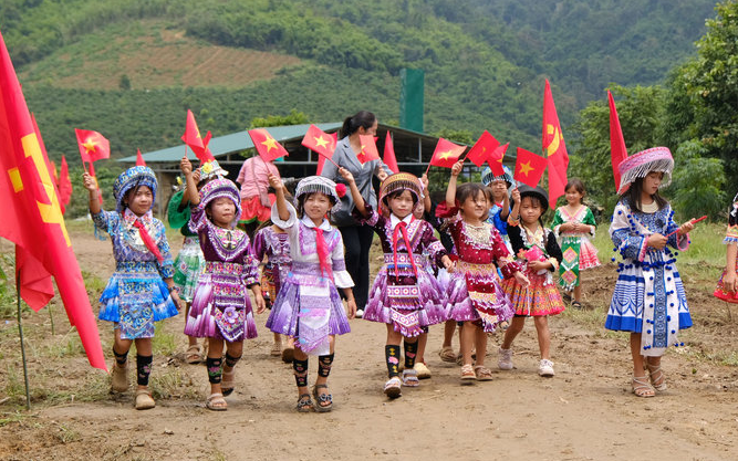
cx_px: 397
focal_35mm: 88
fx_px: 1770
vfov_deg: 14.8
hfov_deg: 23.5
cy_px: 160
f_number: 4
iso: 200
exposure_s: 1/1000
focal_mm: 42.9
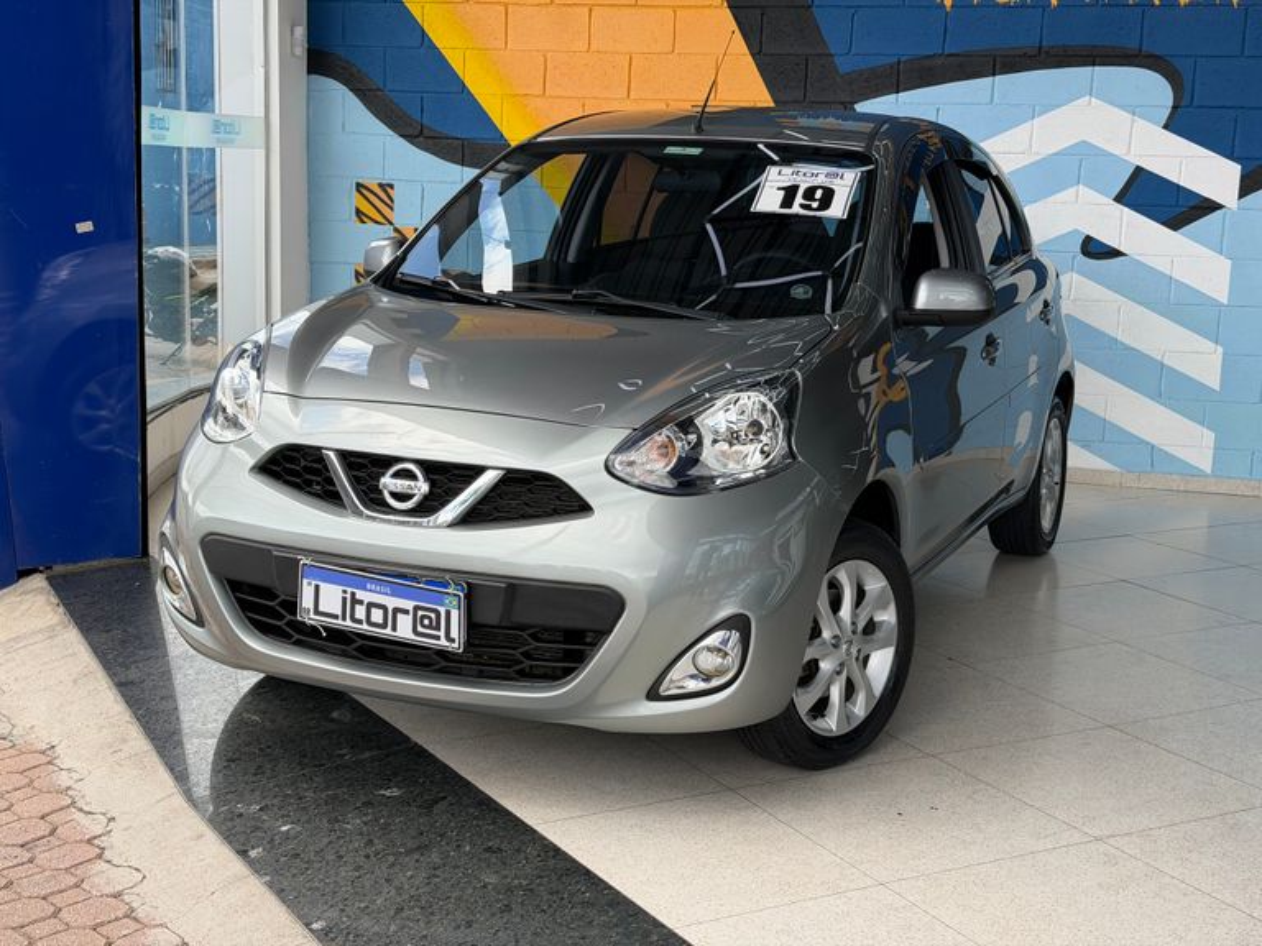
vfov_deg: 30.3
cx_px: 631
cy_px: 473
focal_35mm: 48
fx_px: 1750
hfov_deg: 39.7
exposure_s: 1/706
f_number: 1.78
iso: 80
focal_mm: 6.76
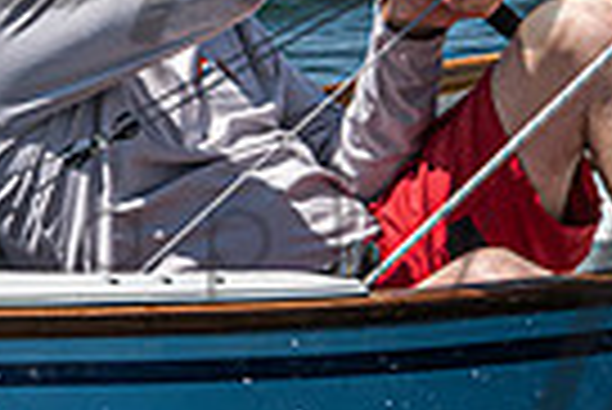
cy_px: -293
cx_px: 193
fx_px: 19588
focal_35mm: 1151
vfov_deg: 1.2
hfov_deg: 1.8
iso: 250
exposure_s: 1/320
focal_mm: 200
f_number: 18
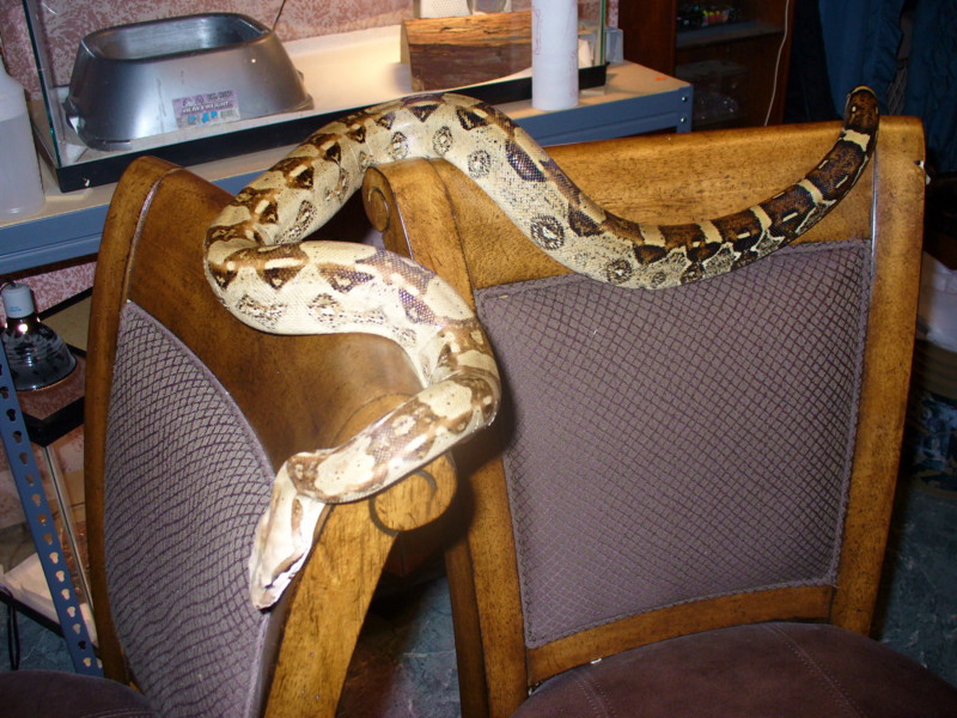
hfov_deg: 50.1
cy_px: 359
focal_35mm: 37
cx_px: 478
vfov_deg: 38.7
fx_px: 1023
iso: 100
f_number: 2.8
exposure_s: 1/60
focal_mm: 6.1
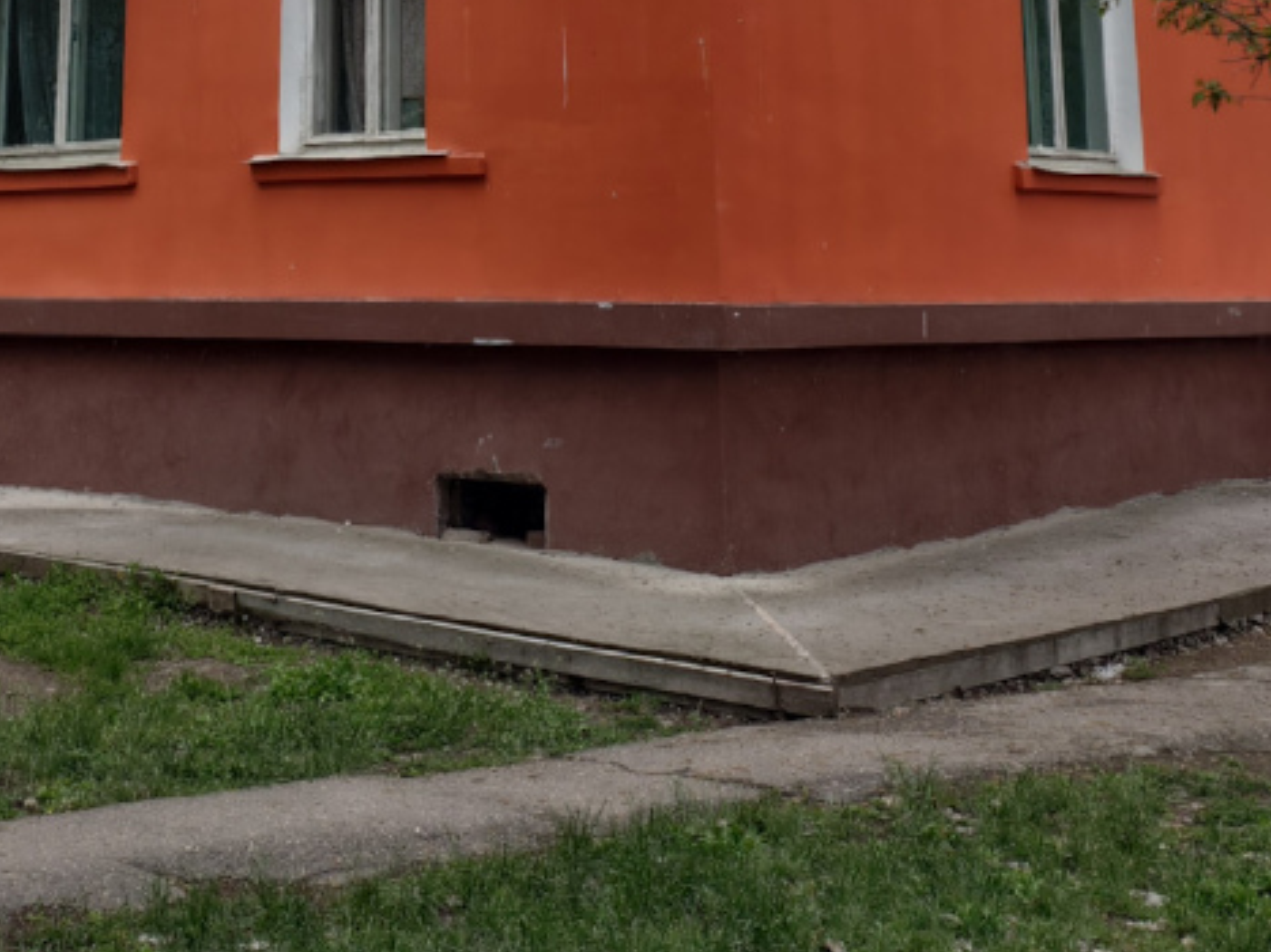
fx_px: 2349
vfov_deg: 20.8
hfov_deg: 30.1
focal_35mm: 64
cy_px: -303
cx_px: 427
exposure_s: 1/209
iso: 72
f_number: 1.57
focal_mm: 6.54
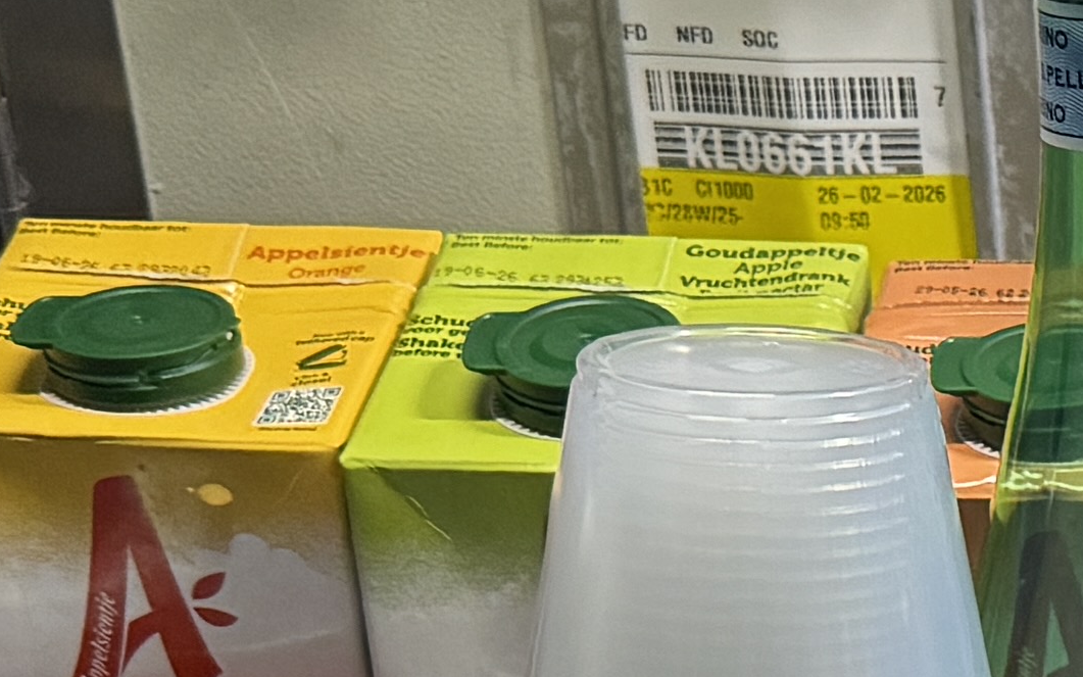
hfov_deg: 13.7
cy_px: 874
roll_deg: -1.1
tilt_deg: -24.8
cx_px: 1947
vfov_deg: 9.4
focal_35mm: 137
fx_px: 4043
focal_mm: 6.76
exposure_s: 1/60
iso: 400
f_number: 1.78
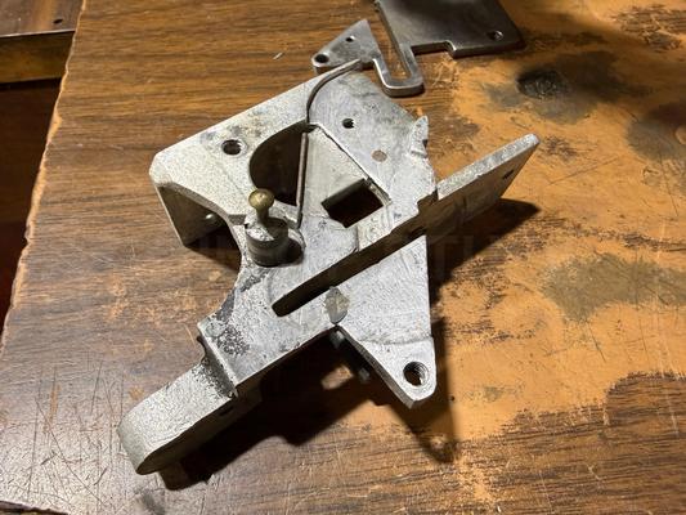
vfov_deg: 56.8
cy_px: 258
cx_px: 343
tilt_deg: -58.8
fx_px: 476
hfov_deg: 71.6
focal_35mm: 24
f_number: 2.2
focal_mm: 2.22
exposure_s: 1/60
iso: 250
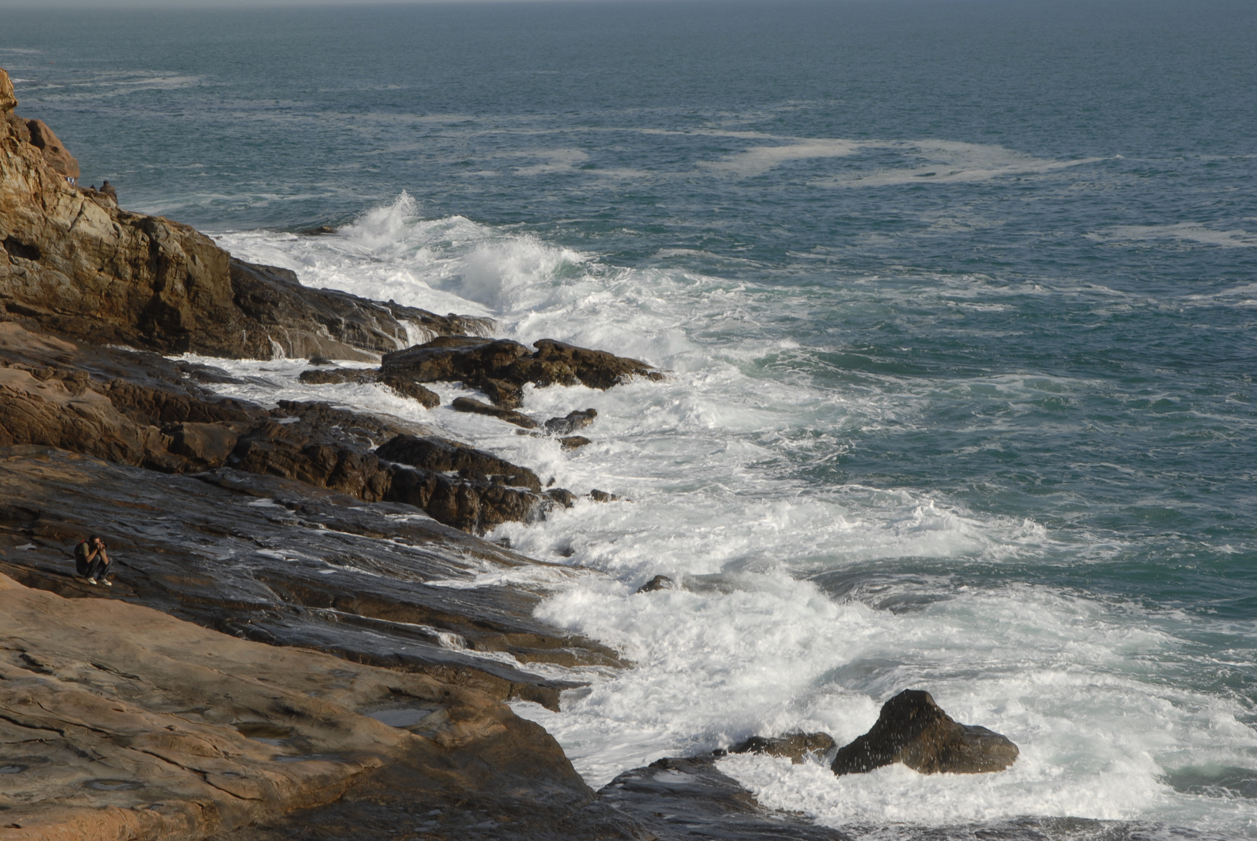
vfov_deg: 13.1
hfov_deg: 19.4
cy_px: 420
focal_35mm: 105
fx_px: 3671
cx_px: 628
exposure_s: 1/125
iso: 100
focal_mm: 70
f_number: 13
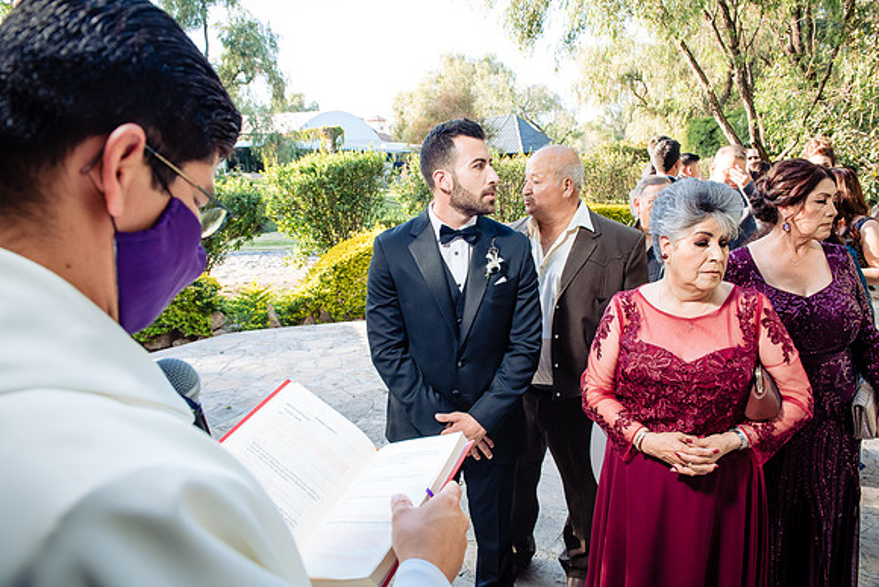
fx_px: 586
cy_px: 294
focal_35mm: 24
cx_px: 440
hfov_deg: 73.7
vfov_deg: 53.2
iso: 1000
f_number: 6.3
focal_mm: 24
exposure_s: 1/200
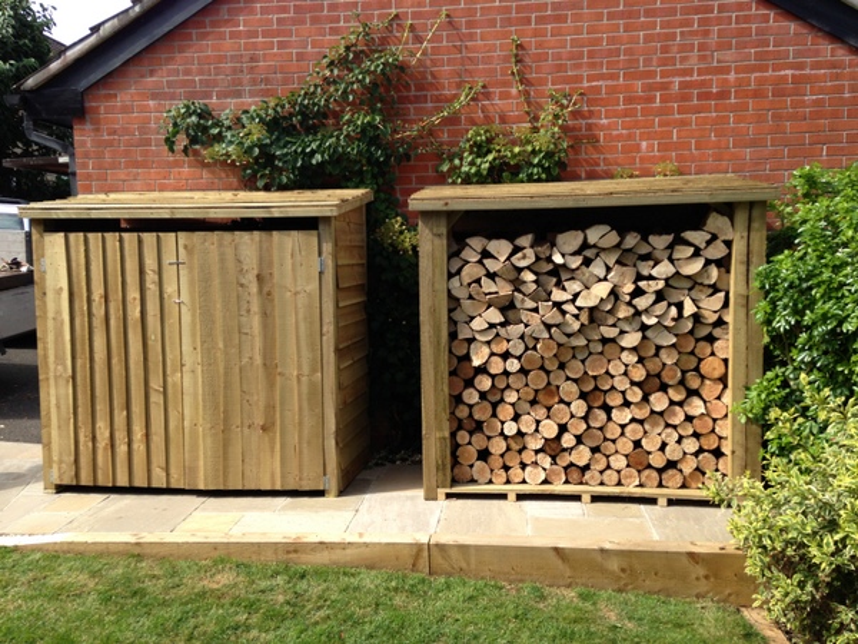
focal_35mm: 33
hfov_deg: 55.4
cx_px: 429
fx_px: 818
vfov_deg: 42.9
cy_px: 322
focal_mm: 4.13
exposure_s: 1/602
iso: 50
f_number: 2.4
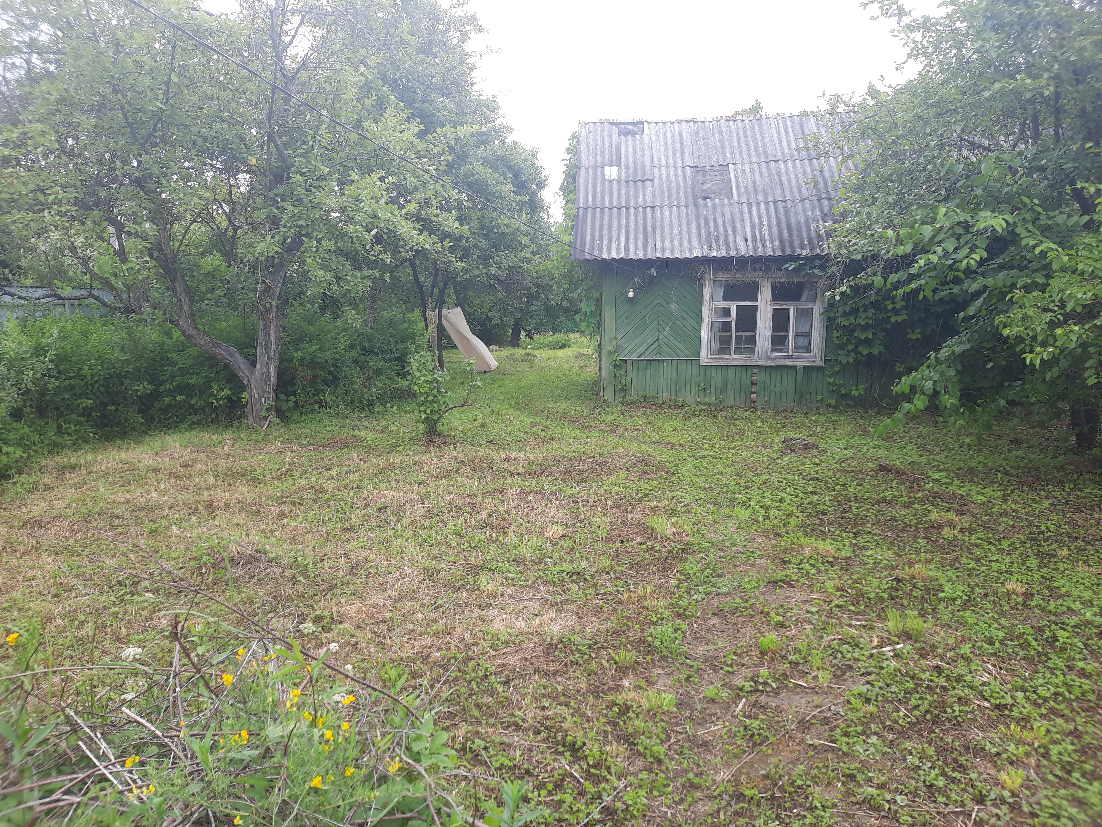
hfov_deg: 69.4
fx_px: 796
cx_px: 551
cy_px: 414
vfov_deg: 54.9
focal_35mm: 25
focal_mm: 4.6
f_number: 2
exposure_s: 1/167
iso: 30
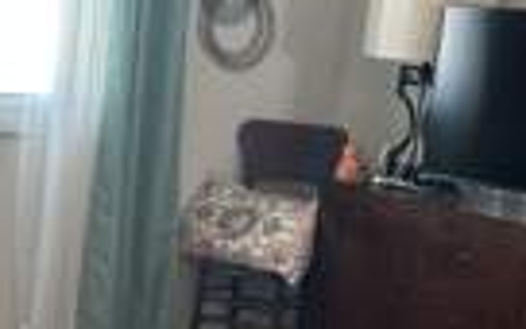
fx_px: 1391
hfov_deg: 20.9
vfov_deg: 13.1
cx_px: 46
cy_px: 416
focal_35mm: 97
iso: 250
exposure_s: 1/60
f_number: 1.5
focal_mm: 5.7
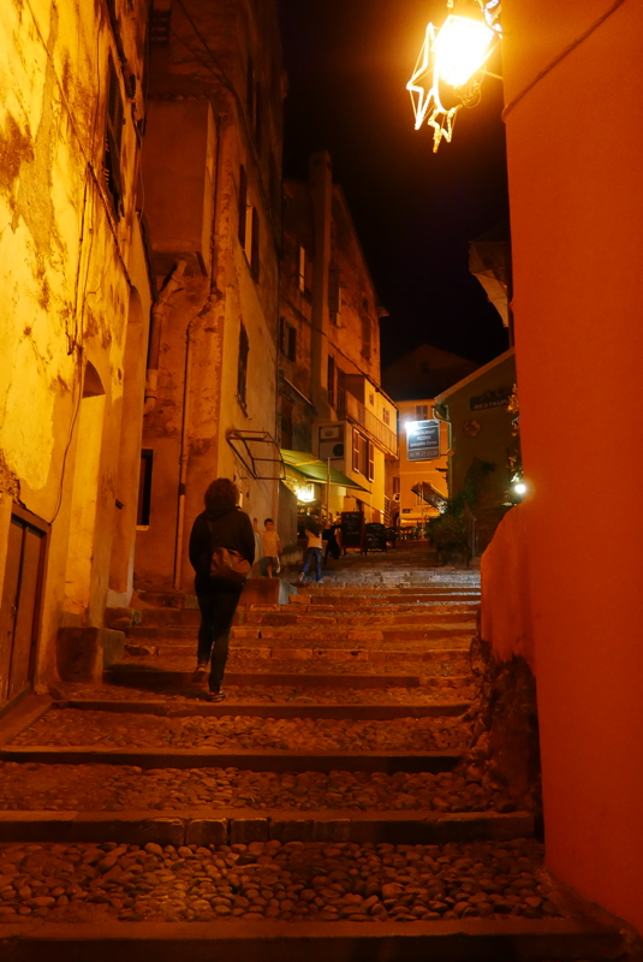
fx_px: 775
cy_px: 481
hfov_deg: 45.0
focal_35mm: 29
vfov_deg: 63.6
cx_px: 322
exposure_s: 1/80
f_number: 2.1
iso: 3200
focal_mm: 13
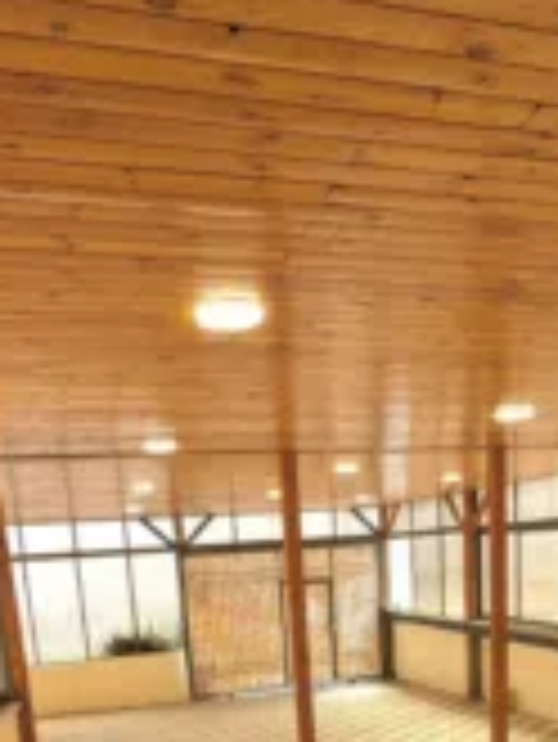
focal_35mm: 34
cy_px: 706
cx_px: 328
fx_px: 730
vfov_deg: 46.9
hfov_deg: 41.7
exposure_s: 1/121
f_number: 2.2
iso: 64
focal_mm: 2.22
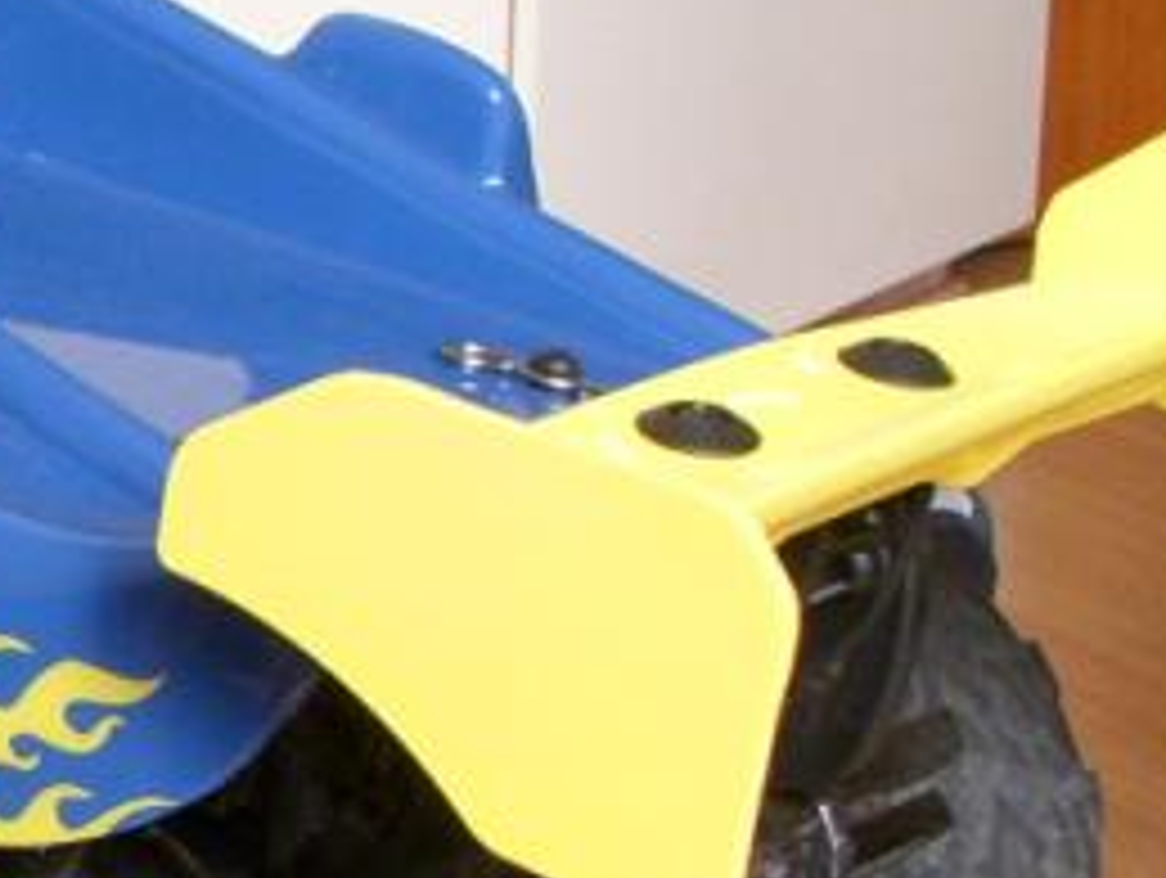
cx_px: -567
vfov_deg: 9.9
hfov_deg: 12.5
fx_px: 5060
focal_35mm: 150
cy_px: 806
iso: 200
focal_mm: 6.3
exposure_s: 1/13
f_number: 3.3
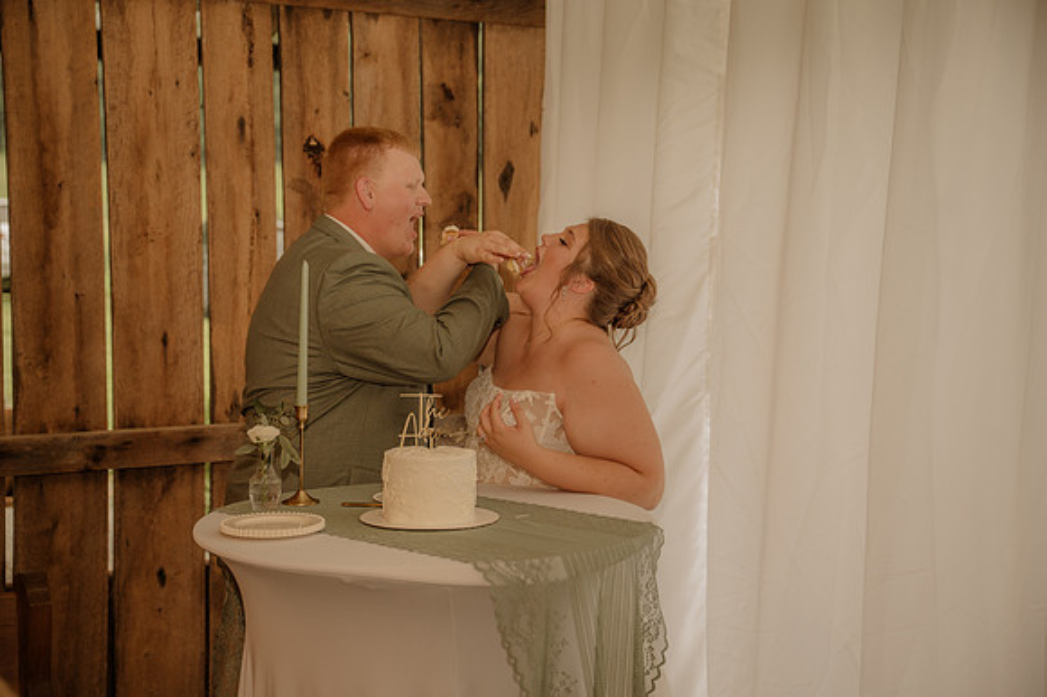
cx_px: 524
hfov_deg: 37.5
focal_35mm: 53
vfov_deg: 25.5
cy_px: 348
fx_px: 1540
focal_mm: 53
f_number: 3.2
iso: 500
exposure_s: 1/200
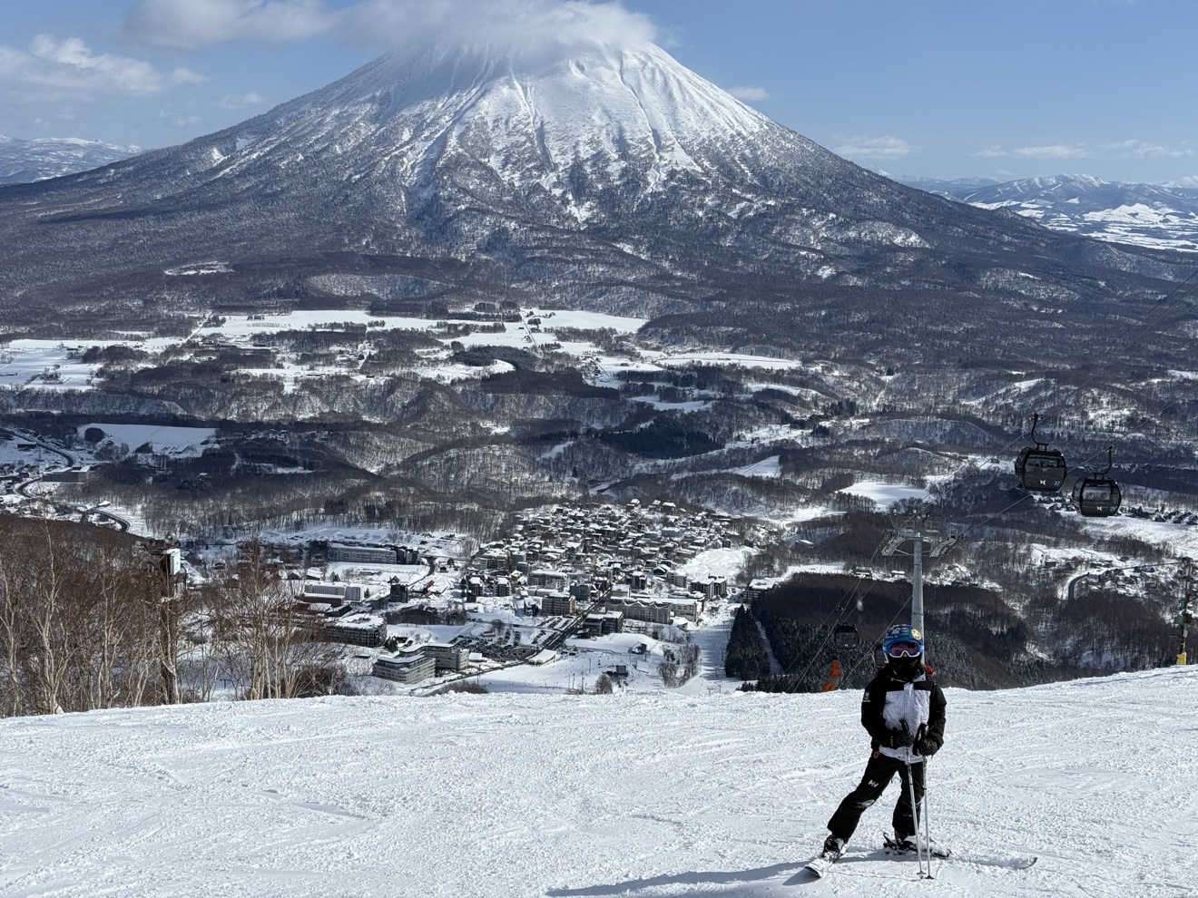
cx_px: 599
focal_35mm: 48
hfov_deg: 39.7
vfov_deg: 30.3
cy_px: 449
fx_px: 1661
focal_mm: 6.76
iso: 50
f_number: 1.78
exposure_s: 1/11364
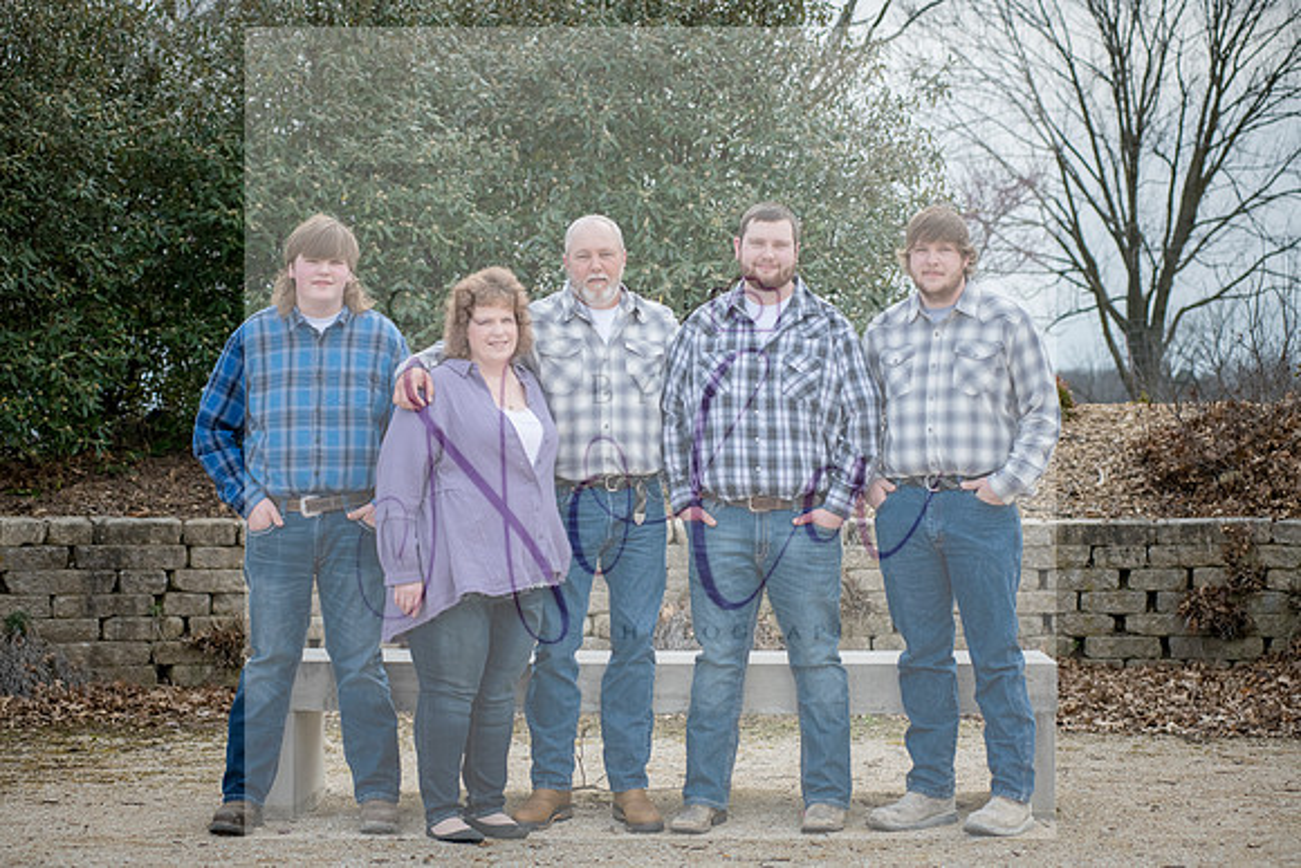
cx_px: 650
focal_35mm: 80
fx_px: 2892
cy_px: 434
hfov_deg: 25.4
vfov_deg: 17.1
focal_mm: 80
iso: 400
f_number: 6.3
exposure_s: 1/640
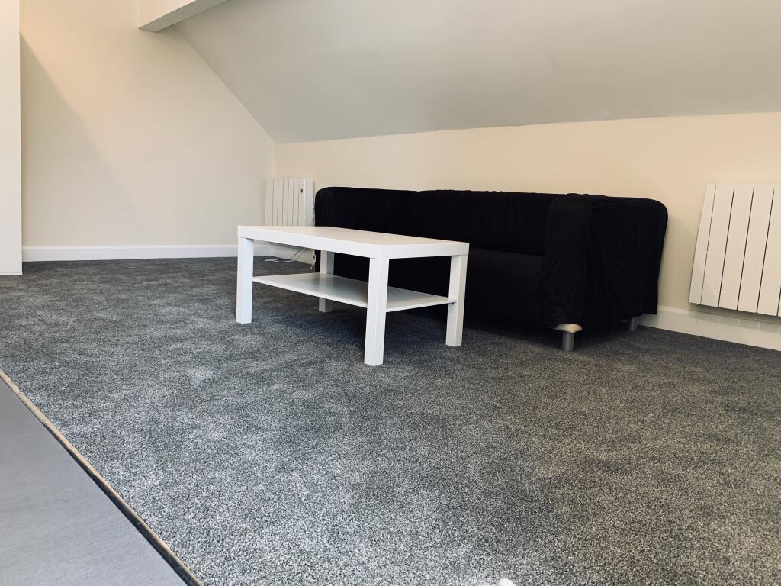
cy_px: 293
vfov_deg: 53.1
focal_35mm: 26
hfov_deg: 67.3
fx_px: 587
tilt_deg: -8.5
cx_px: 390
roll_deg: -3.3
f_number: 1.8
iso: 125
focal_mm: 4.25
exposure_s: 1/60
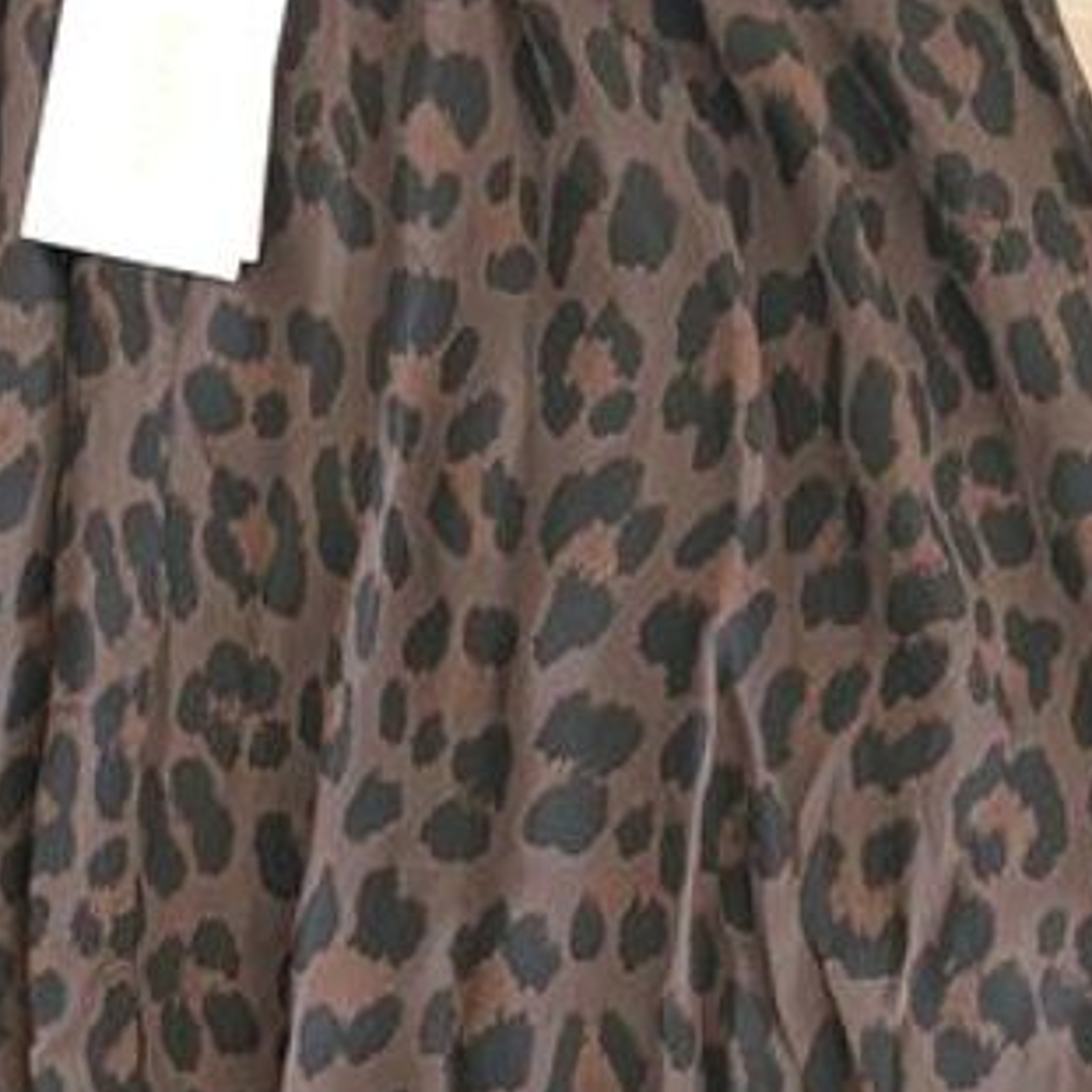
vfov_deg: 18.9
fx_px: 3105
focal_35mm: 87
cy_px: 1278
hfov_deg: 19.7
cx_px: 172
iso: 800
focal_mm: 6.14
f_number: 1.6
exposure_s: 1/100
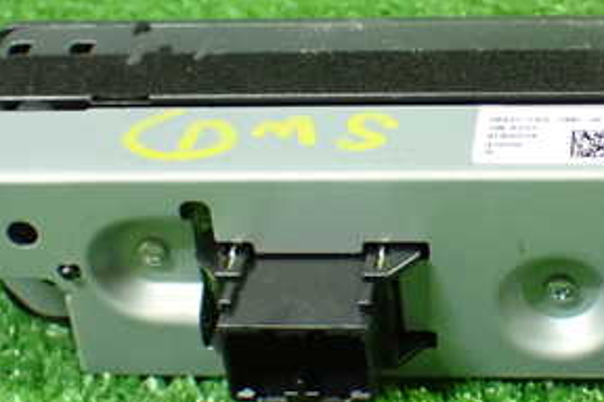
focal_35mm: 102
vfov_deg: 13.4
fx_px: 1711
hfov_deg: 19.8
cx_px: 491
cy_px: 184
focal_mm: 8.4
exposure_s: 1/50
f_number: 3.1
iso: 1250
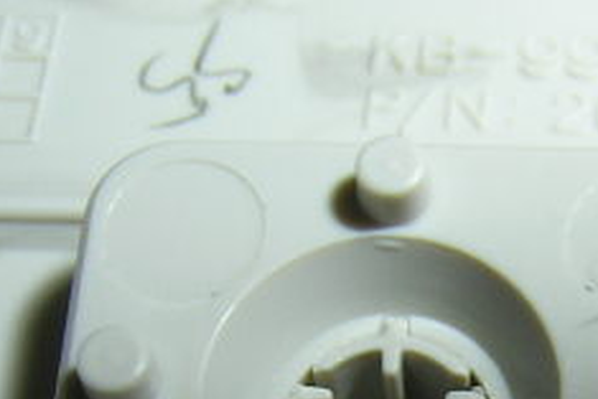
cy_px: 402
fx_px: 1695
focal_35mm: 102
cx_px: 476
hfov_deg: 19.8
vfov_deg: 13.3
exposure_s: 1/8.6
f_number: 2.6
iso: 100
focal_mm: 4.7
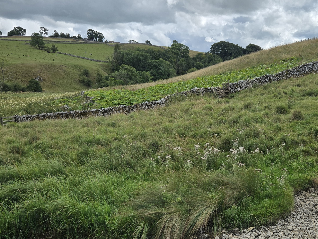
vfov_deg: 34.3
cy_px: 133
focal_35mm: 42
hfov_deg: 44.2
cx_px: 211
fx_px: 386
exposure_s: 1/2921
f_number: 1.8
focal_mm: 5.4
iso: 32
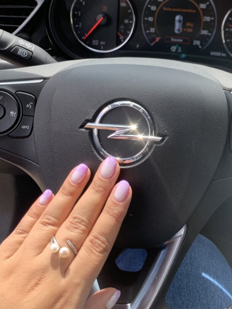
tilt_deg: -25.2
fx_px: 438
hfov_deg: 29.4
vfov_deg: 38.3
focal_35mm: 49
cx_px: 158
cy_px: 95
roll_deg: -2.8
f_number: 1.8
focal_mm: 4.25
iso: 25
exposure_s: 1/351
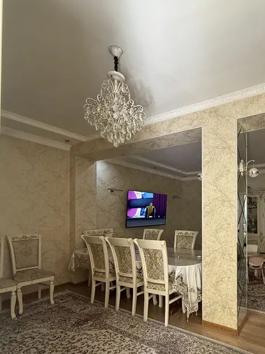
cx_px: 188
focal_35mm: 21
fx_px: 214
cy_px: 214
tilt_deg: +0.7
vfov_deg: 78.0
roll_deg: +0.3
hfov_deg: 61.0
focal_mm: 2.22
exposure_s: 1/69
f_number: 2.2
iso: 320
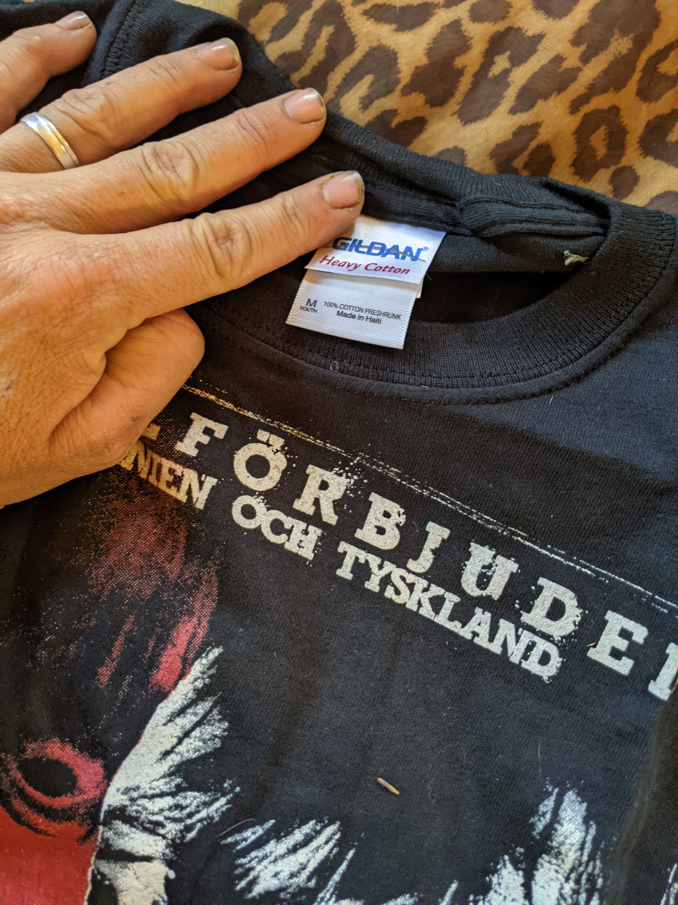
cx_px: 339
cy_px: 452
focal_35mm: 27
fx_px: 705
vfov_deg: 65.3
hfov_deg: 51.4
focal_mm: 4.44
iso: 546
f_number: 1.8
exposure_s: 1/43.5
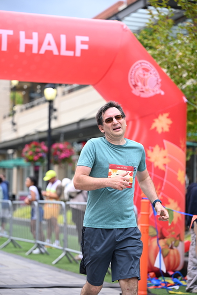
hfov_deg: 14.4
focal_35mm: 95
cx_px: 98
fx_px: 779
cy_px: 148
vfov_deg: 21.5
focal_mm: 95
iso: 640
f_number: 2.8
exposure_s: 1/2000
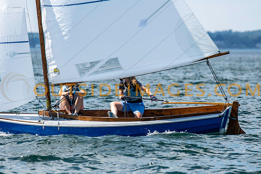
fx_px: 3263
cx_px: 130
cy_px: 87
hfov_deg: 4.6
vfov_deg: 3.1
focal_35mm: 450
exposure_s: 1/2000
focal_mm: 300
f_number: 5.6
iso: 320
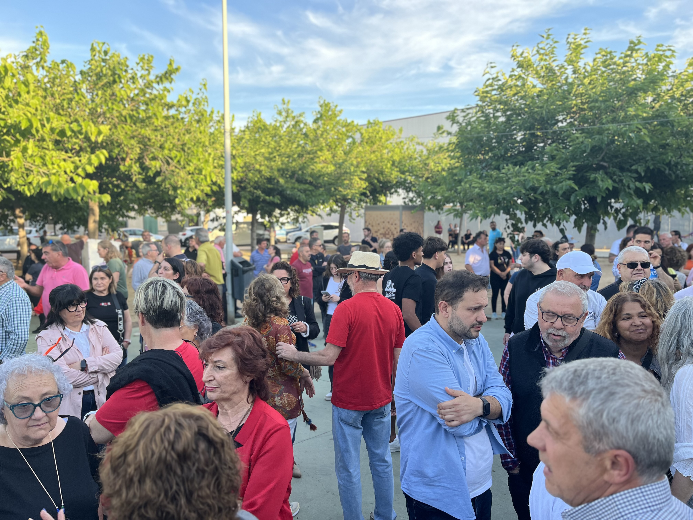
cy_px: 260
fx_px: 521
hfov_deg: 67.3
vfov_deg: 53.1
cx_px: 346
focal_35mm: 26
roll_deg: +0.7
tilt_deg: -4.6
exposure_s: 1/298
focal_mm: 5.1
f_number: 1.6
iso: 50
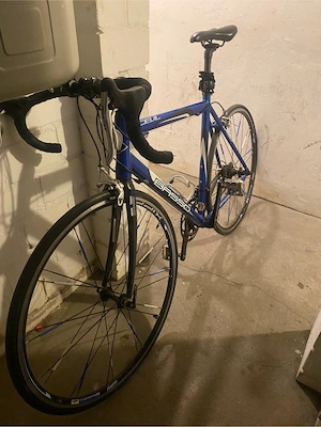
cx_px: 160
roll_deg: -0.5
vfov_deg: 67.3
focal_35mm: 26
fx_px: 321
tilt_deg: -36.4
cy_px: 214
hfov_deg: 53.1
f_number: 1.8
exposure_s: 1/33
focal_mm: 4.25
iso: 640
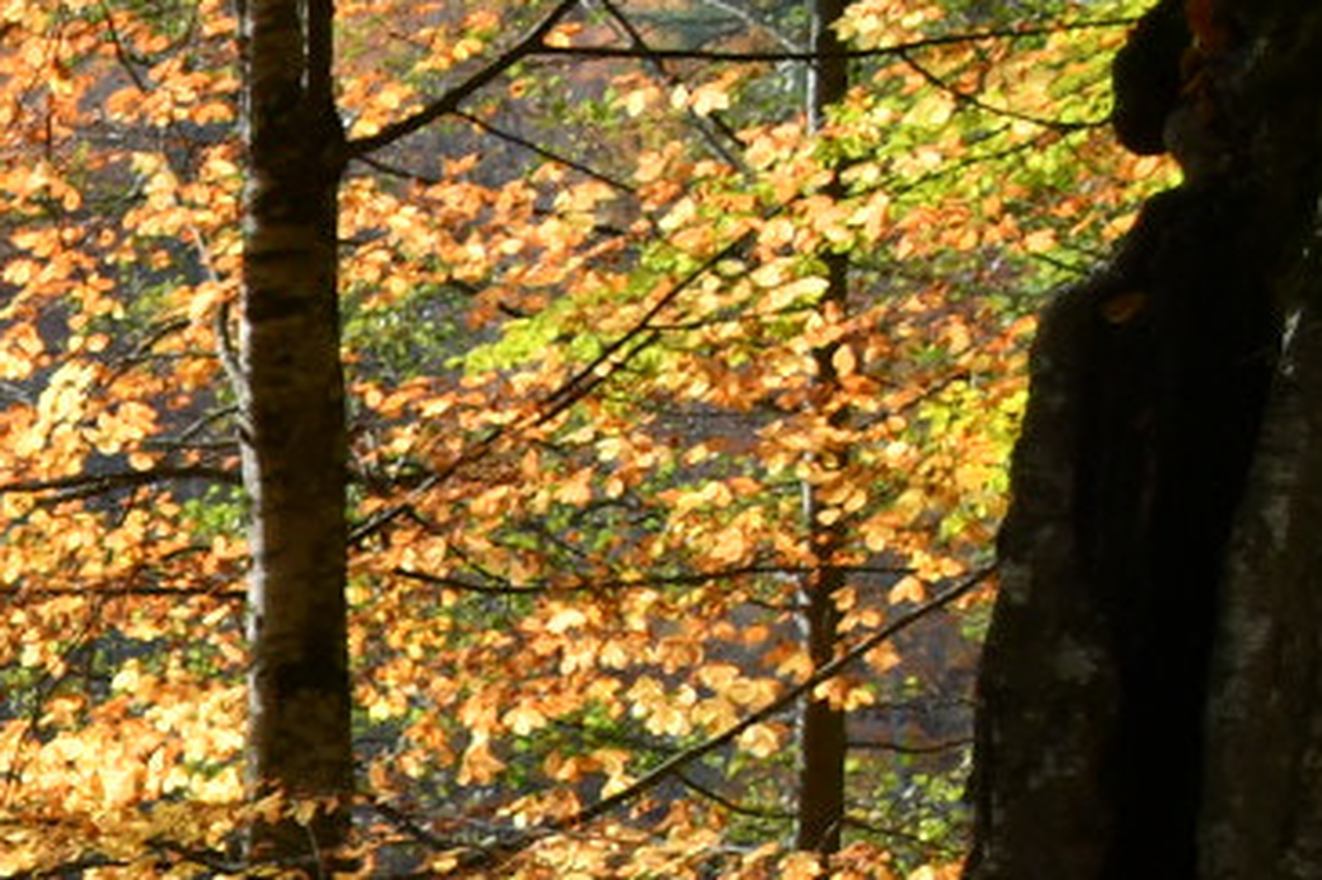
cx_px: -1242
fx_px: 4404
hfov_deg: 14.5
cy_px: 1162
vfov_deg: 11.1
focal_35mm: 120
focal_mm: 18
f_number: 3.5
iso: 200
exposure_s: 1/320
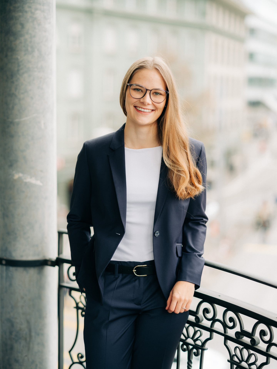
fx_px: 672
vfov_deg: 30.7
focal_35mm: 63
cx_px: 138
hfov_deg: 23.3
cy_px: 184
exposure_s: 1/320
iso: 400
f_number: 2
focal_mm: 80
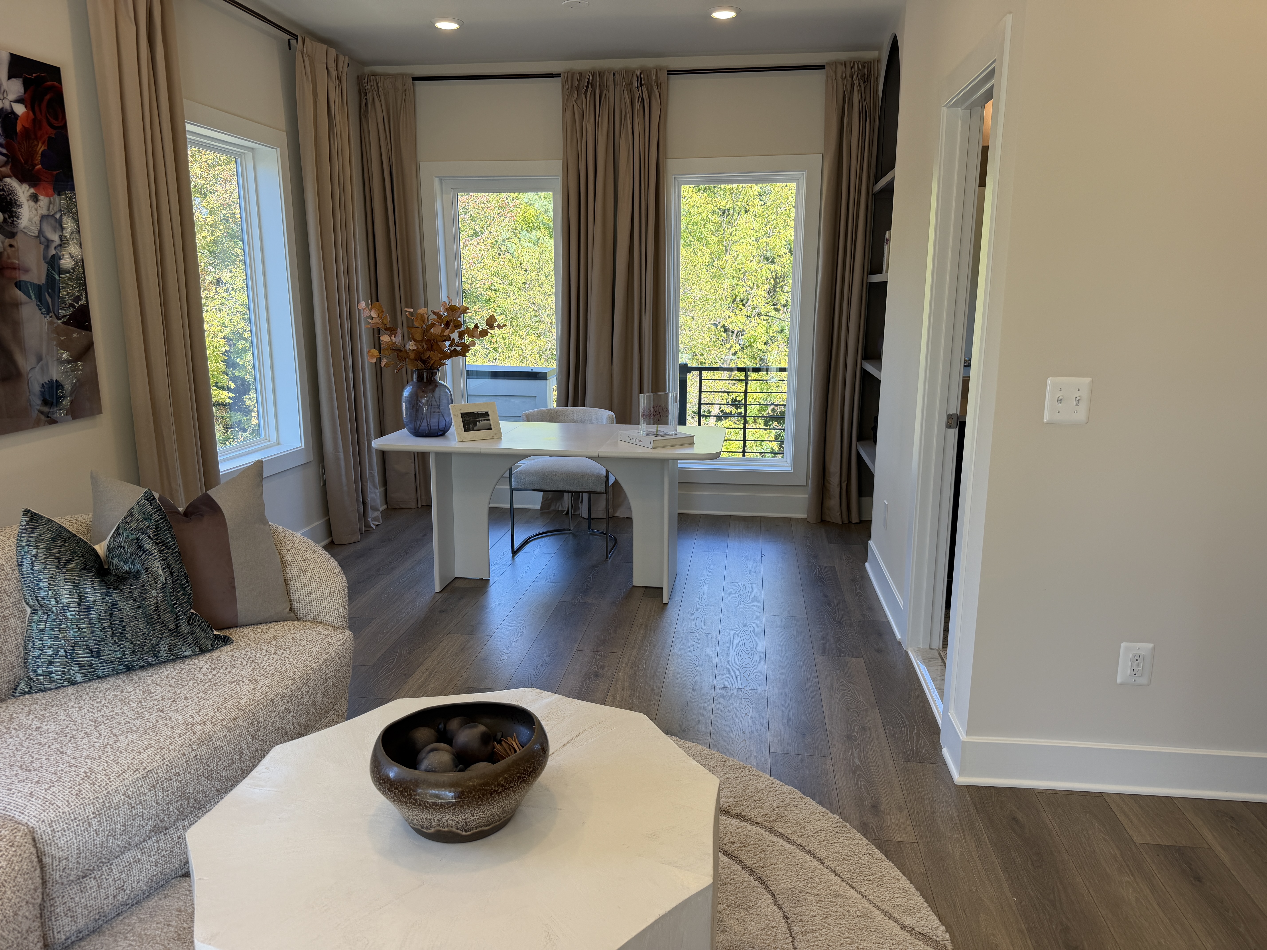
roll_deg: -0.6
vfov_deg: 56.8
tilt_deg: -11.8
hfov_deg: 71.6
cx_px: 634
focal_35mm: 24
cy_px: 475
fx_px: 878
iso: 64
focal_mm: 6.76
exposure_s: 1/198
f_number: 1.78
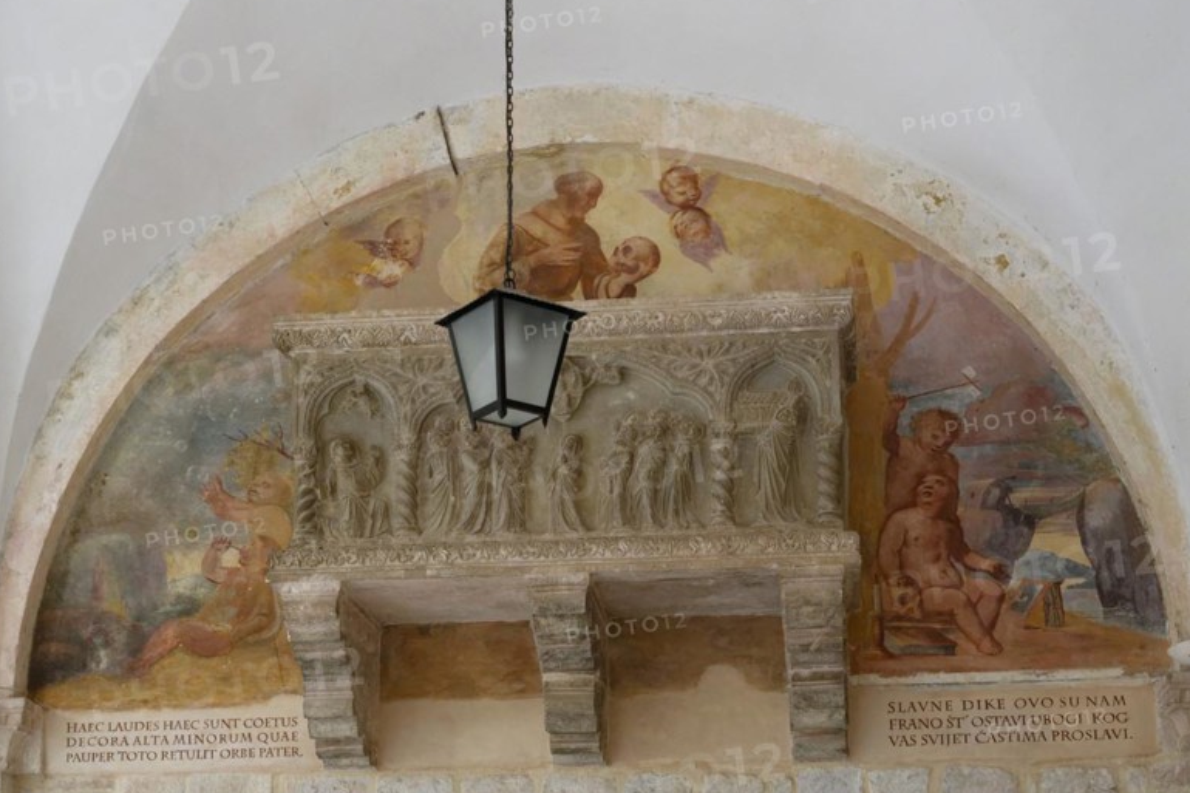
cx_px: 600
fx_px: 1785
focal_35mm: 54
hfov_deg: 36.9
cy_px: 389
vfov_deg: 25.0
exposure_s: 1/125
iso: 3600
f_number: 5.6
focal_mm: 52
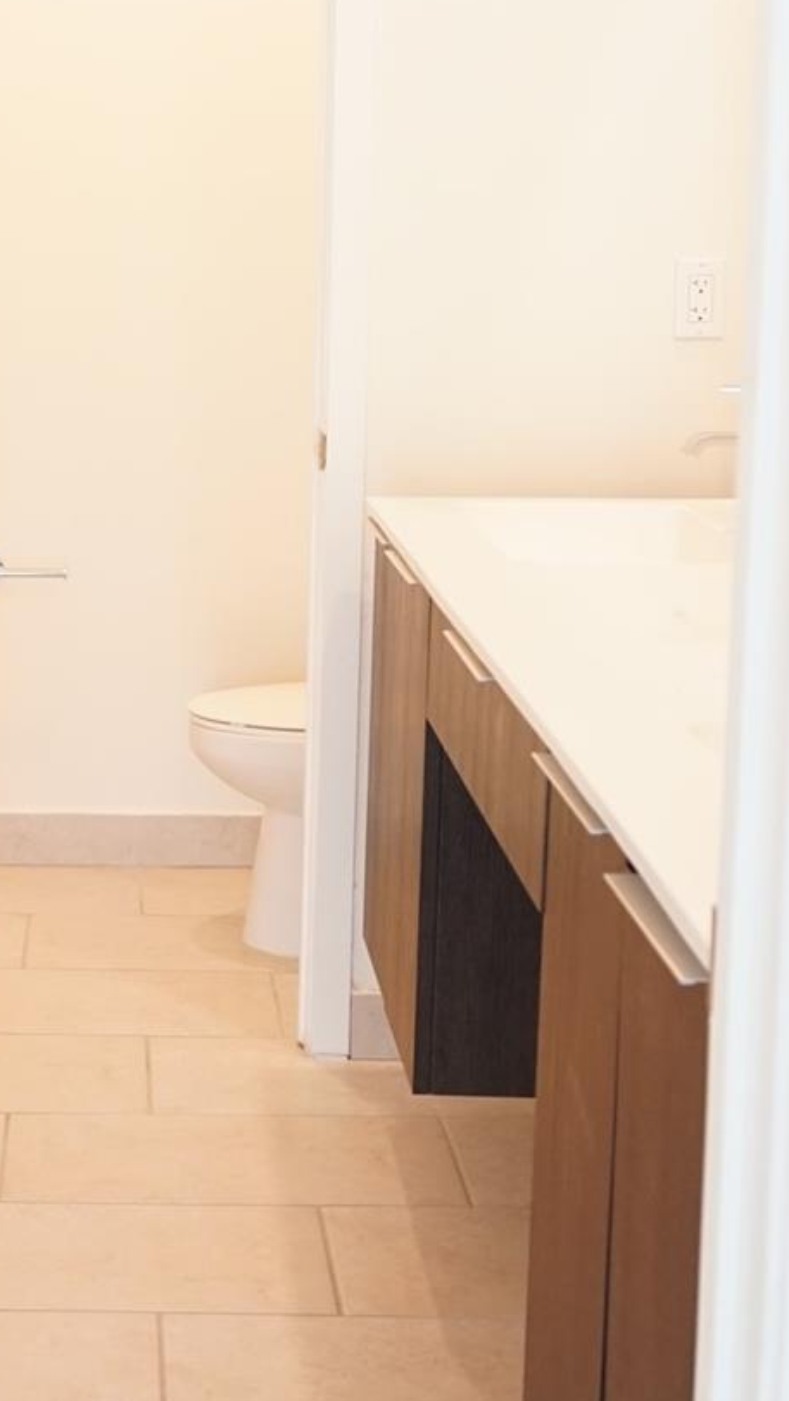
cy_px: 537
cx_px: -19
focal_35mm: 64
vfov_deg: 32.7
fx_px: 2379
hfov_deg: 18.3
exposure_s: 1/60
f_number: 4
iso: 1000
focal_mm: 21
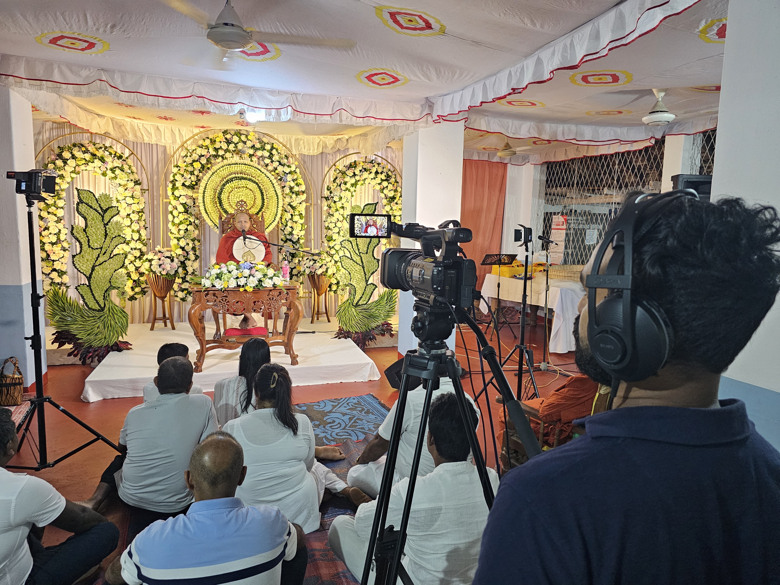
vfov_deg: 58.9
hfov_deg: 73.9
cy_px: 292
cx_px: 390
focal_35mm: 23
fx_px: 518
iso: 800
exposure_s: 1/100
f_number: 1.7
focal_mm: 6.3
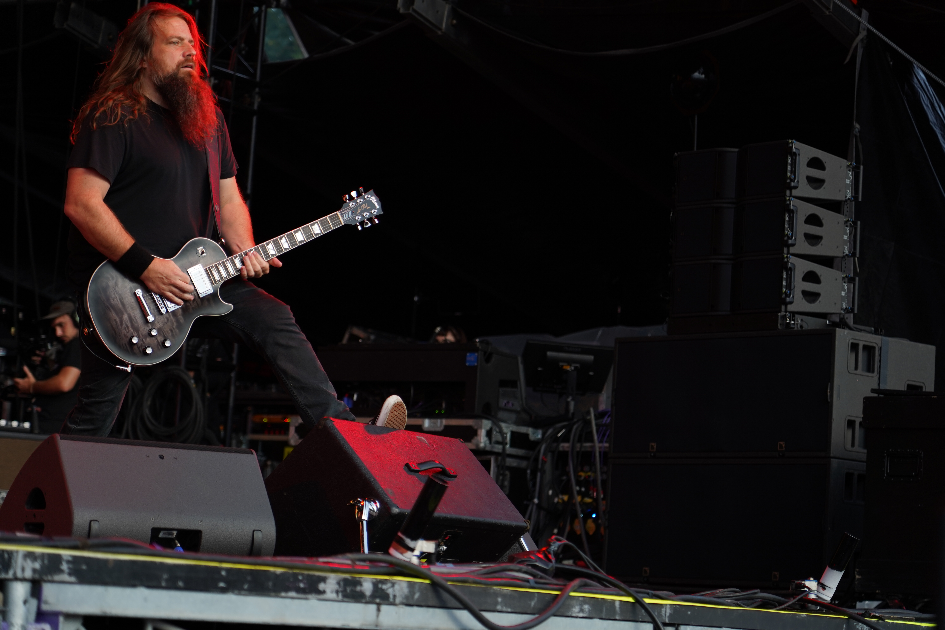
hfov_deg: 19.5
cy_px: 315
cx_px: 472
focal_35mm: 105
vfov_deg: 13.0
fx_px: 2756
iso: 250
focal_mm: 105
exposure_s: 1/125
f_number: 4
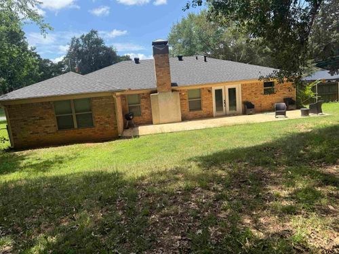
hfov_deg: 71.6
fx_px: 235
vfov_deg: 56.8
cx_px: 170
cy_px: 127
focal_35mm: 24
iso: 80
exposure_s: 1/2169
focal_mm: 6.76
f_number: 1.78
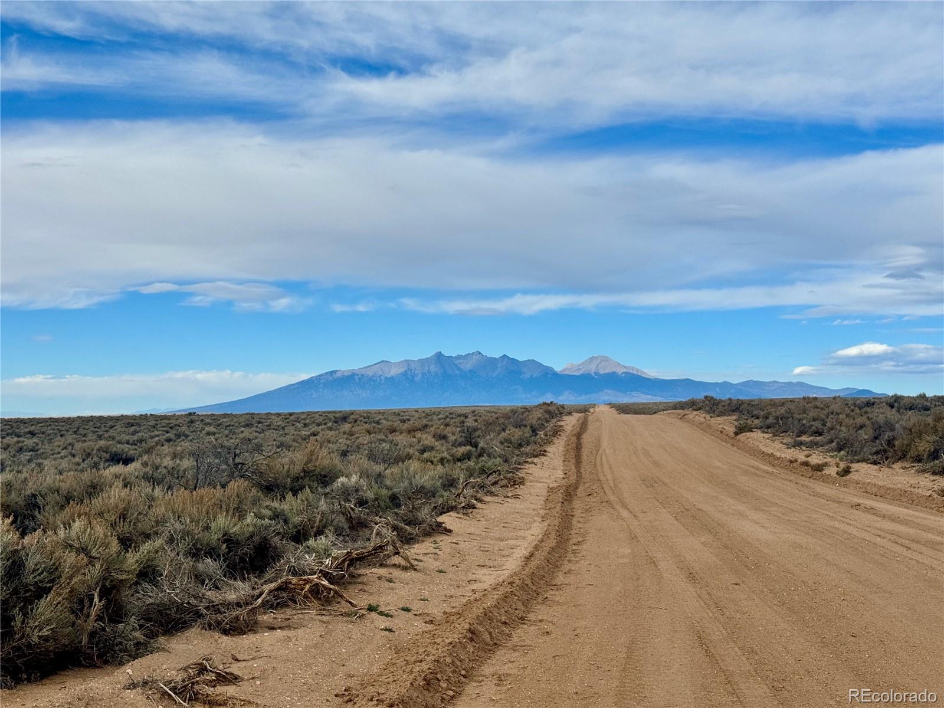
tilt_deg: +1.1
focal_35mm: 48
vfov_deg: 30.3
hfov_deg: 39.7
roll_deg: -1.1
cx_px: 472
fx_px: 1309
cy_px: 354
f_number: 1.78
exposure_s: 1/7937
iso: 64
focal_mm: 6.76
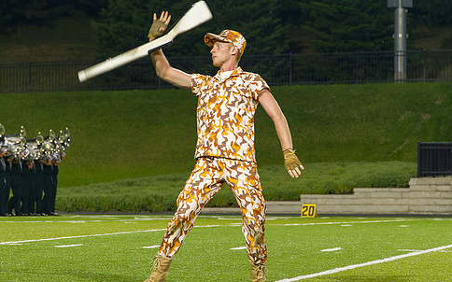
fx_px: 2167
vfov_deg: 7.4
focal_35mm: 176
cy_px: 134
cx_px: 224
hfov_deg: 11.9
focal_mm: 120
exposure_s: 1/160
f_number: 5.6
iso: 2500
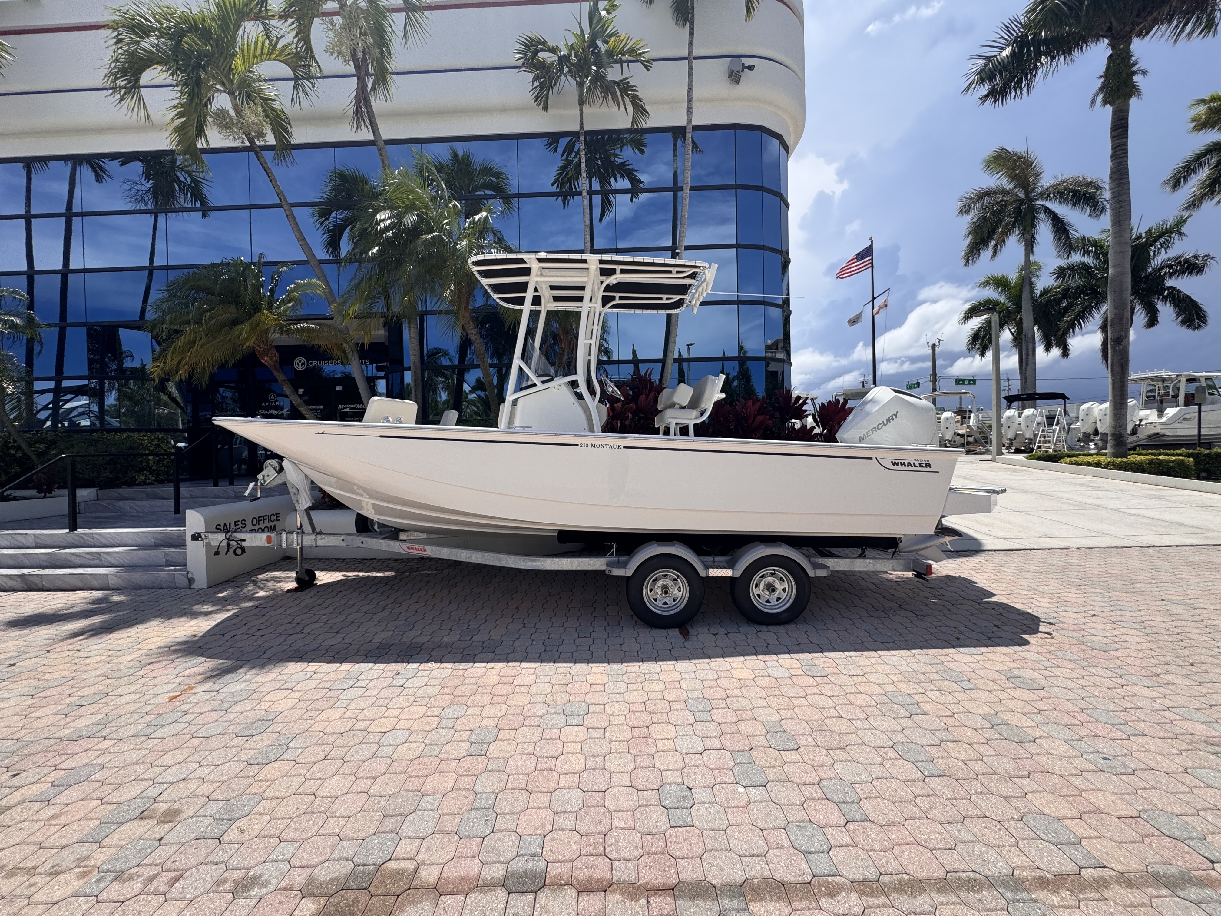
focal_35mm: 14
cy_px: 458
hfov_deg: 102.1
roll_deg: +1.3
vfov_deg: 85.7
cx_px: 610
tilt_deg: -1.2
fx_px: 494
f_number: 2.2
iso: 40
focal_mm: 2.22
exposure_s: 1/2146
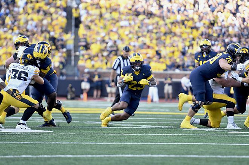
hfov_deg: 6.9
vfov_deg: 4.6
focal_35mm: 300
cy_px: 82
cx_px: 124
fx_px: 2074
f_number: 2.8
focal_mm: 200
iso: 800
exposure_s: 1/1000
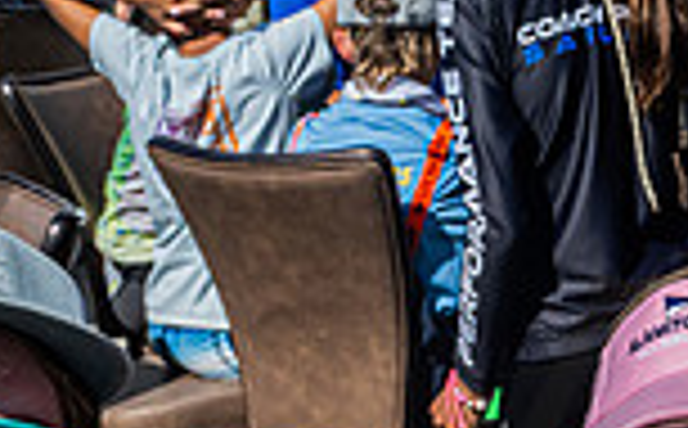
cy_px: 786
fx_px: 2826
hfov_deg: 13.7
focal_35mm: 151
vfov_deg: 8.3
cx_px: 666
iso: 800
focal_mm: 39
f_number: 14
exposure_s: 1/800
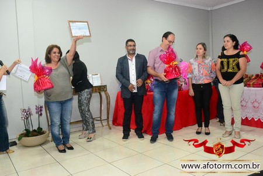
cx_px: 132
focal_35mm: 30
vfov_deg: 43.6
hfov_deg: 61.9
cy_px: 88
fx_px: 219
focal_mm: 20
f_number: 5.6
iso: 3200
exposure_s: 1/100
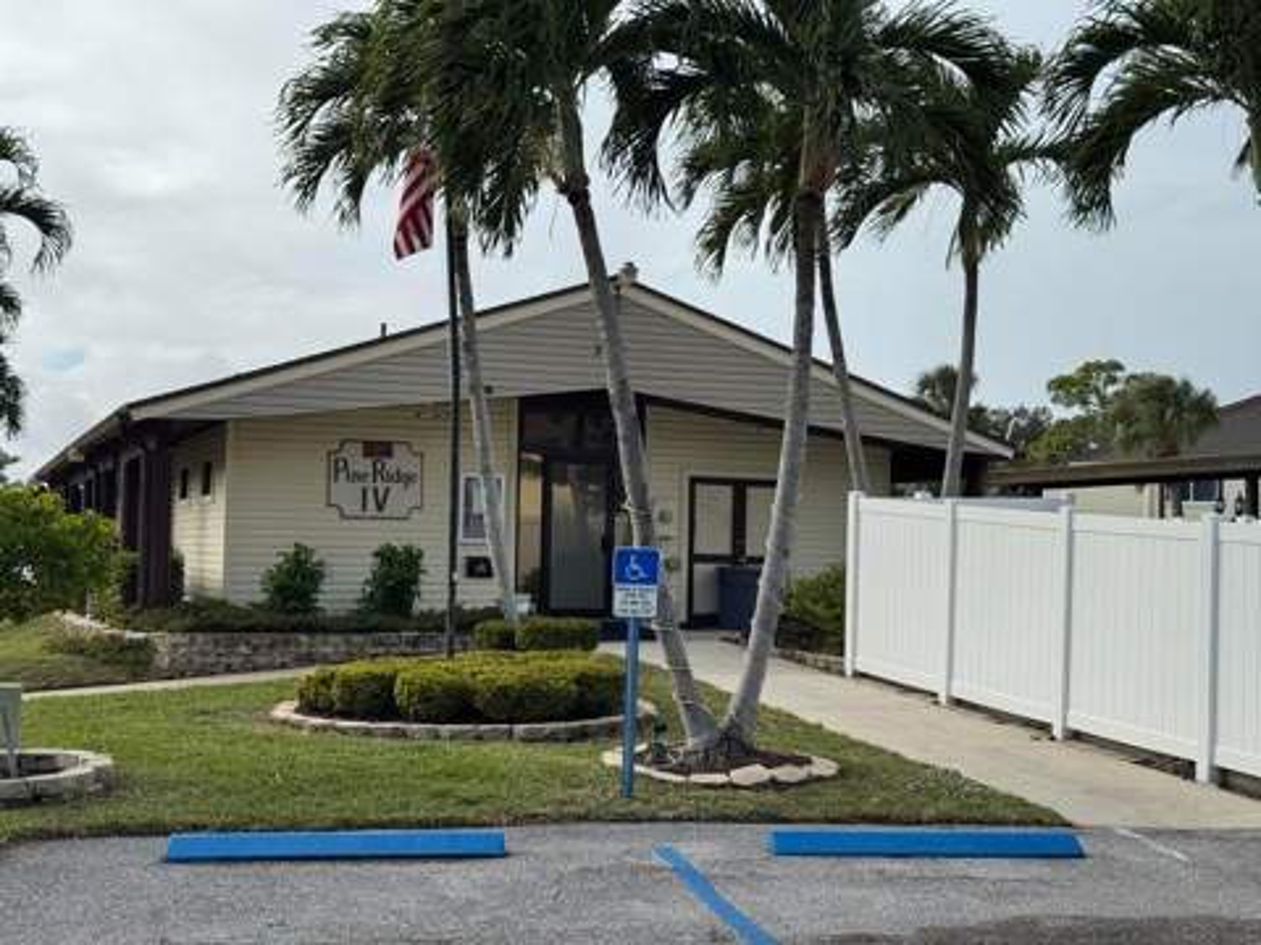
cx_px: 630
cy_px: 472
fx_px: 1749
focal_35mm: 48
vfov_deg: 30.3
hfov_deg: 39.7
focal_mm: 6.76
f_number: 1.78
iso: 64
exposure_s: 1/4608
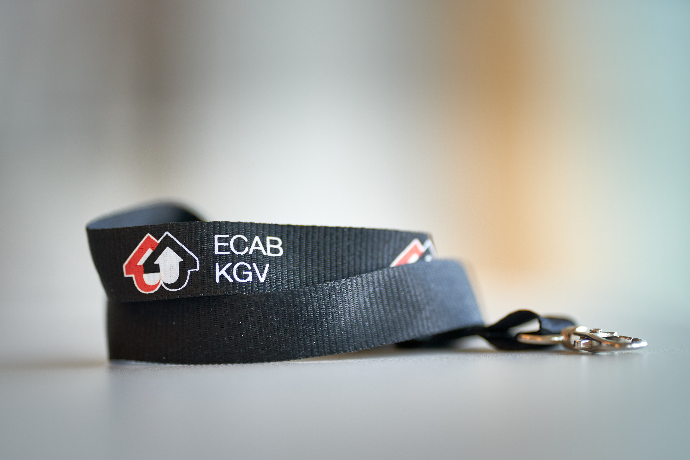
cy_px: 230
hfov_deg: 15.2
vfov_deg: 10.2
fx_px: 2587
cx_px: 345
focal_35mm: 135
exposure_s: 1/500
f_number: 1.8
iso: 200
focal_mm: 135
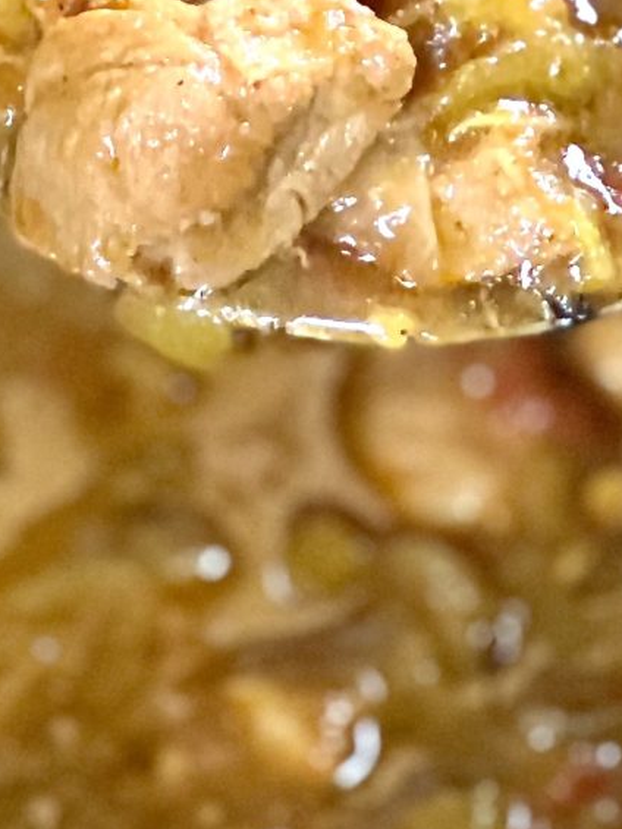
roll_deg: -0.4
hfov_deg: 4.3
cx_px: 579
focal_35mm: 349
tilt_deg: -42.3
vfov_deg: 5.6
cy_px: -552
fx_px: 8358
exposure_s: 1/24
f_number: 2.8
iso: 400
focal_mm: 9
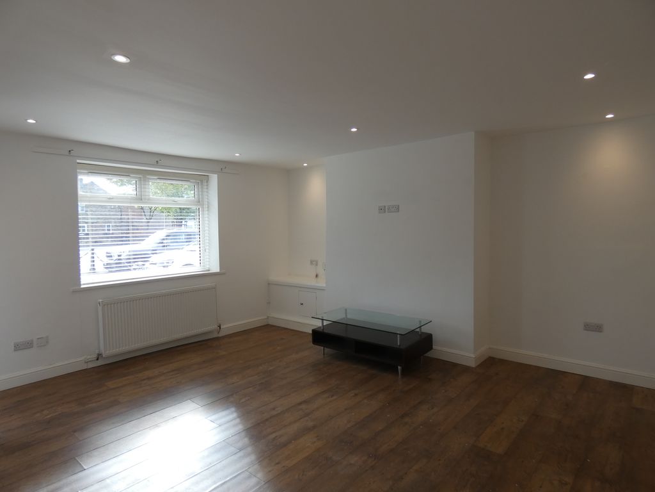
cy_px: 246
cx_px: 328
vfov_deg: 66.0
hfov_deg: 81.7
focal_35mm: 20
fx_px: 378
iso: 80
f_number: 2.8
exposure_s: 1/125
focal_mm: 3.6
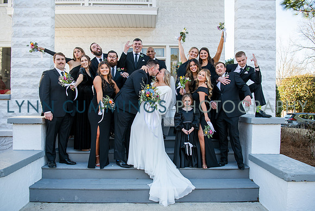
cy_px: 106
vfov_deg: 46.3
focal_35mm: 28
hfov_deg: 65.3
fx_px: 246
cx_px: 158
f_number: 3.5
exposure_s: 1/400
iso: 250
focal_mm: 26
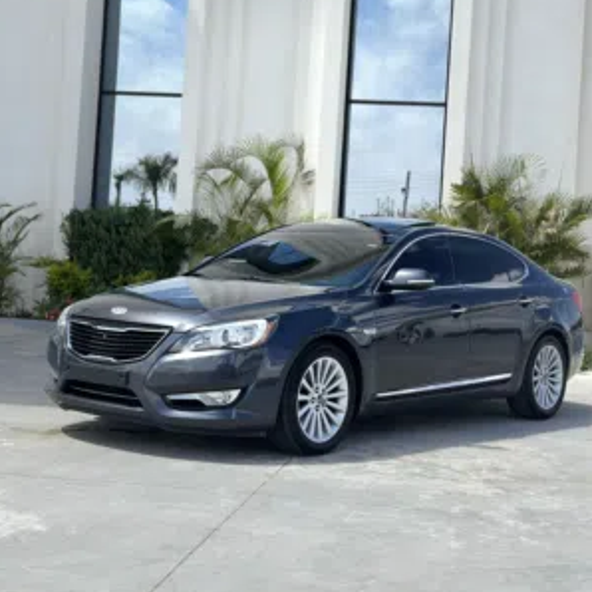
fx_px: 1103
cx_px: 296
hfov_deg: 30.0
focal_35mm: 57
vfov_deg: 29.9
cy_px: 209
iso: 100
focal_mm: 6.86
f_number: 1.78
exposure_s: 1/4016
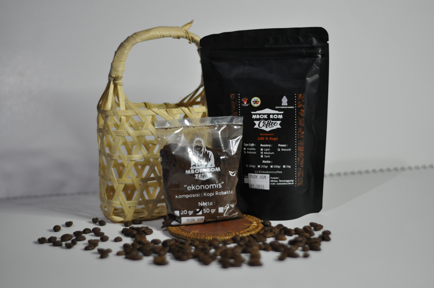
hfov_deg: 27.0
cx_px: 217
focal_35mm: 75
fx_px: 903
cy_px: 144
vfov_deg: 18.1
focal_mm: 50
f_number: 2
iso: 1600
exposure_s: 1/100
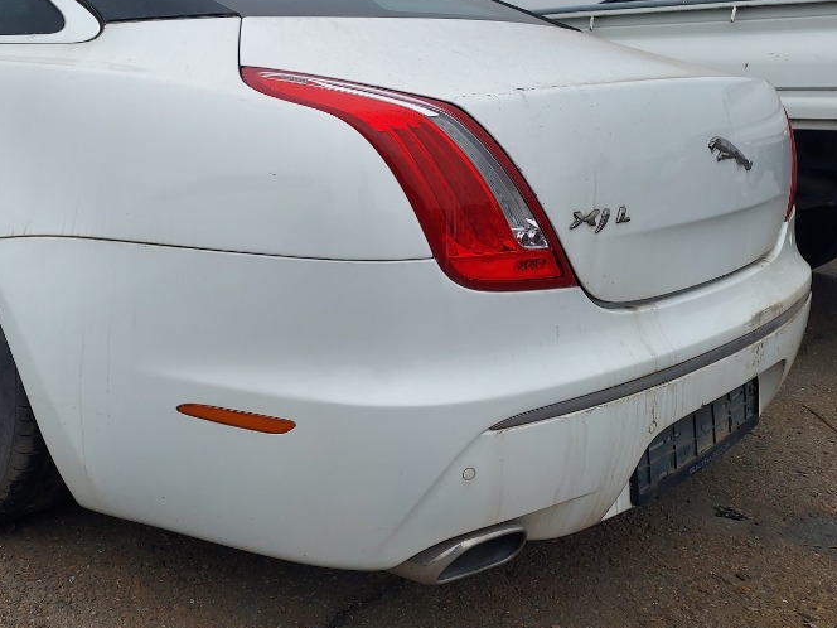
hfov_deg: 48.7
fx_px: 895
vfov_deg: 38.0
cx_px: 237
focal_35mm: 37
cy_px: 183
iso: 40
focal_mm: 4.6
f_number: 1.8
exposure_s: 1/574
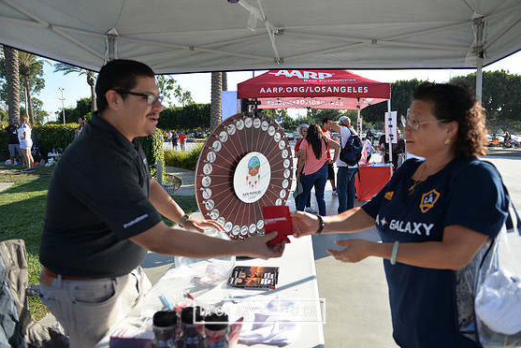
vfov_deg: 51.3
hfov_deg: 71.5
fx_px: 362
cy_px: 171
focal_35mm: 25
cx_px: 259
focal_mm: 24
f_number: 2.8
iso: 100
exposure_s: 1/800
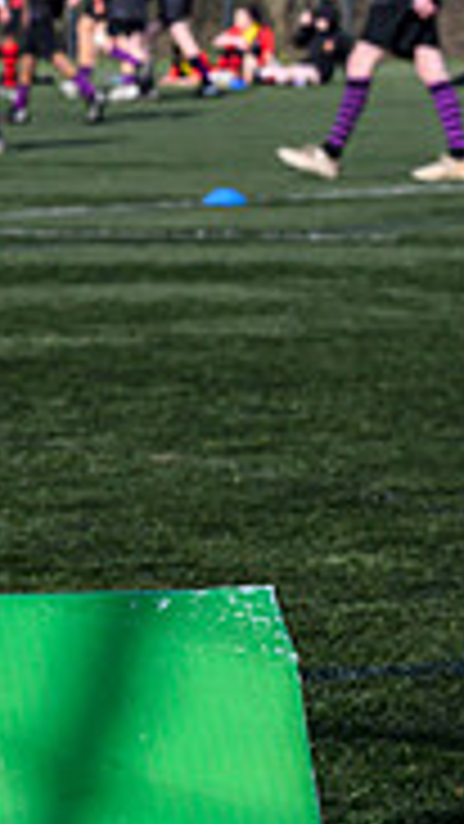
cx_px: -603
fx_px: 6253
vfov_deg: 7.5
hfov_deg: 4.2
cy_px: 303
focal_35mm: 286
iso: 400
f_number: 9
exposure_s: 1/640
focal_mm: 77
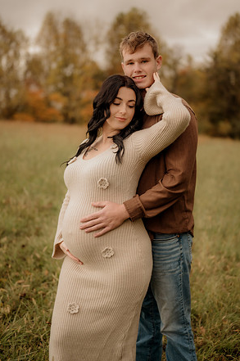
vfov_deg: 38.9
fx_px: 511
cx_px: 121
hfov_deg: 26.4
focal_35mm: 51
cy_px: 178
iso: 200
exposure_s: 1/320
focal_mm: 50
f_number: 1.8
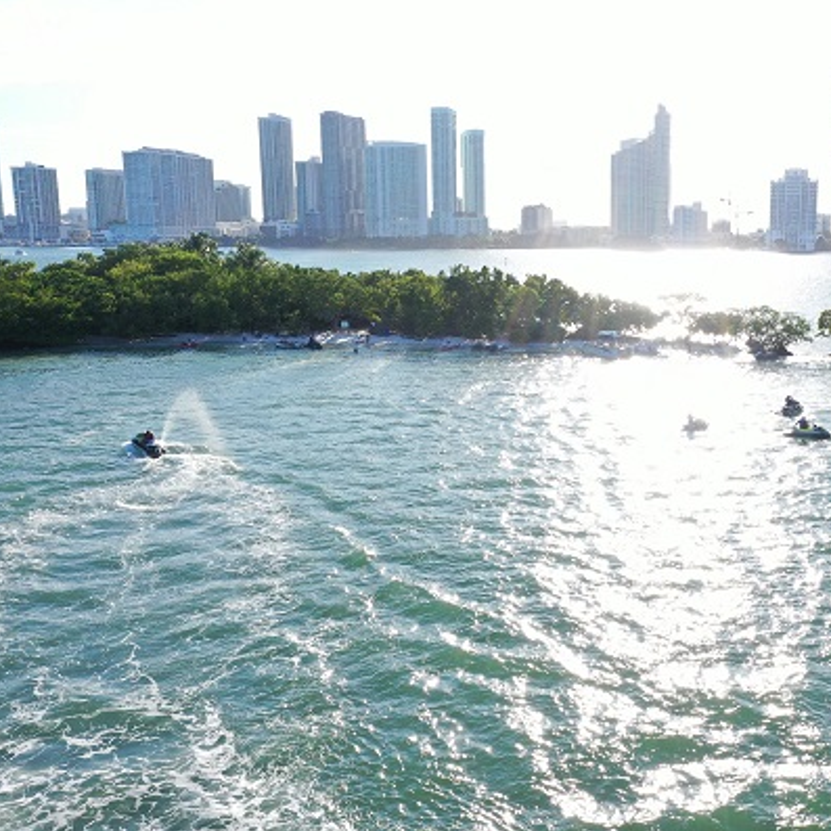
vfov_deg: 46.0
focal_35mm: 36
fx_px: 978
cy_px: 414
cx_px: 586
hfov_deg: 45.0
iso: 100
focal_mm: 10.26
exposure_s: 1/320
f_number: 5.6
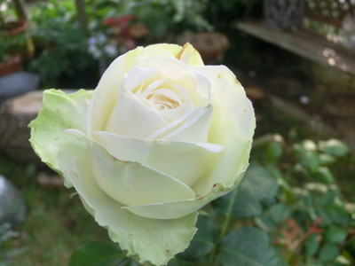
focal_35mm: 42
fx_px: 431
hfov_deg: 44.8
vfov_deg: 34.3
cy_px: 133
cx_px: 178
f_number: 4
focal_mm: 7.38
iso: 125
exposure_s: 1/250
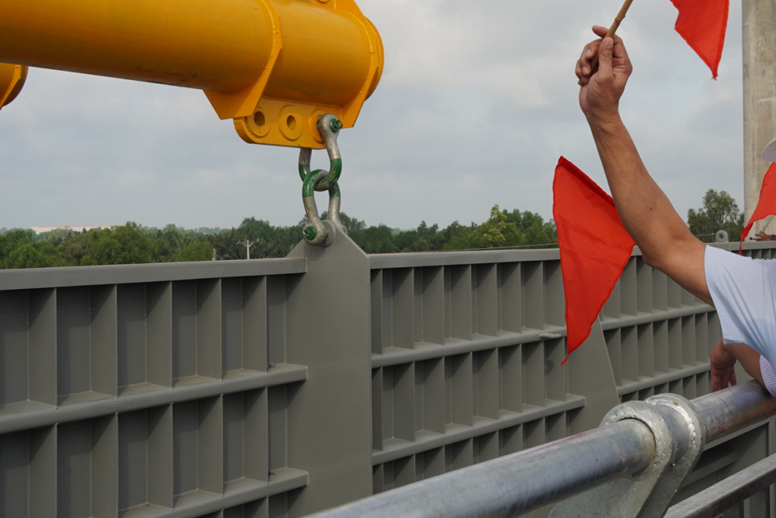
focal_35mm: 60
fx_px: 1291
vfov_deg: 22.6
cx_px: 619
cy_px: 186
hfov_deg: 32.5
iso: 100
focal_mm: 23
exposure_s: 1/500
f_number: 5.6
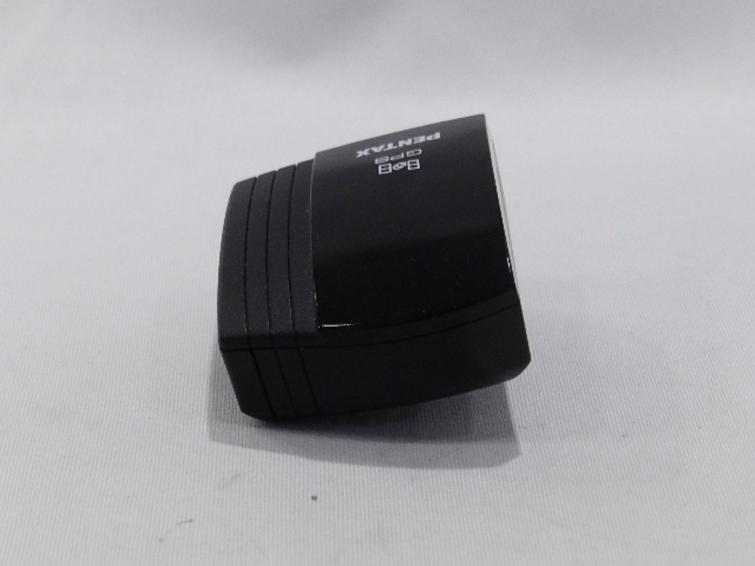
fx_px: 1832
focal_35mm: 84
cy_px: 283
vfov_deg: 17.6
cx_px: 378
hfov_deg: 23.3
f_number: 4.4
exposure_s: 1/100
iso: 800
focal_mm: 14.9
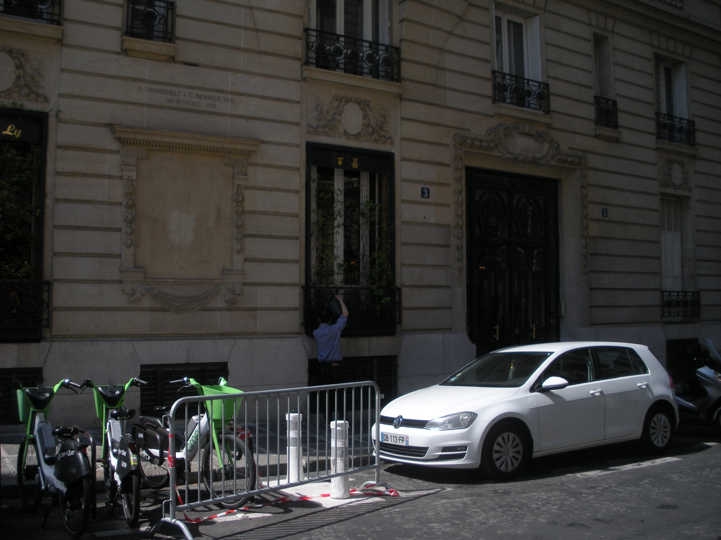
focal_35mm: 36
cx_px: 360
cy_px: 270
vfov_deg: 39.7
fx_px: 750
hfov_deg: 51.4
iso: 64
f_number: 3.5
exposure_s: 1/615
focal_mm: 6.3
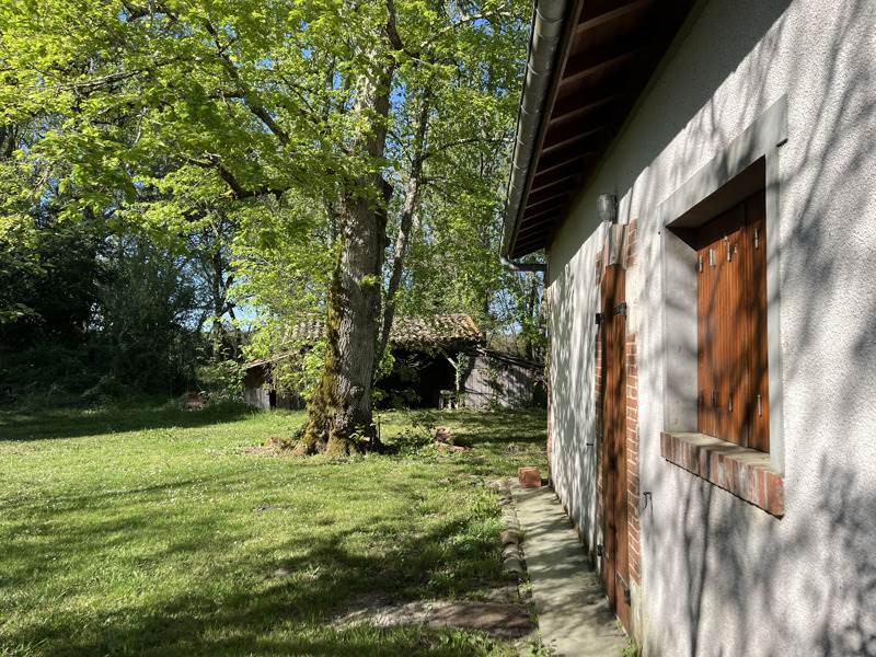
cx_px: 438
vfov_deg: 53.1
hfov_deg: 67.3
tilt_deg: +0.9
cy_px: 328
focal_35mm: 26
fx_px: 658
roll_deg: +0.1
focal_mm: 5.1
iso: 50
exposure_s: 1/1748
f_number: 1.6
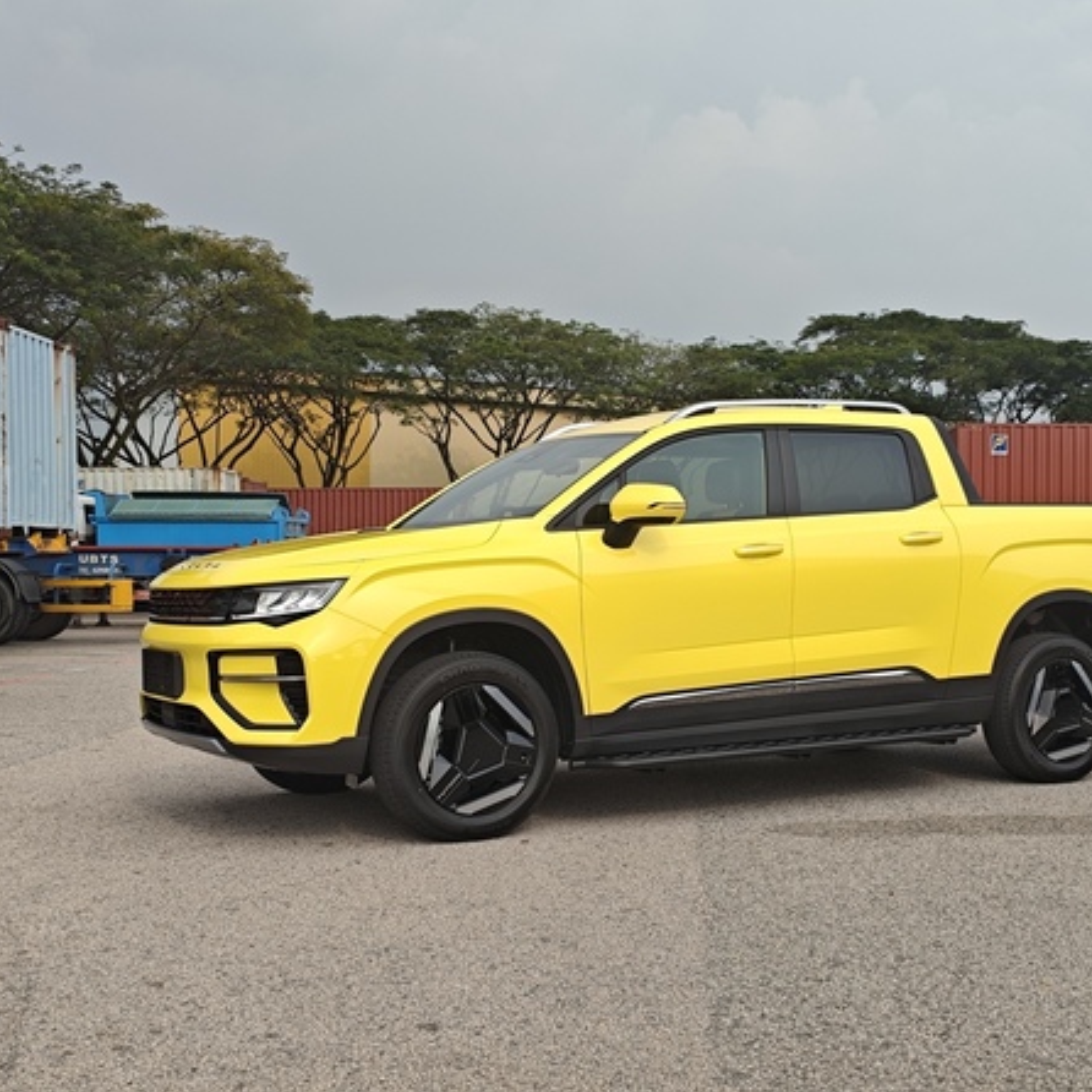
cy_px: 548
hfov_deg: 38.2
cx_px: 668
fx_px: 1570
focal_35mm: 44
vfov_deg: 38.3
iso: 50
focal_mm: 4.94
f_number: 1.59
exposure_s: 1/2118
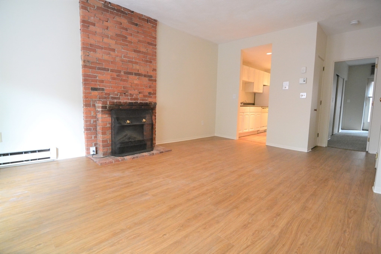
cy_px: 127
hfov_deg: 95.0
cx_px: 190
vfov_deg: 72.1
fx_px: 175
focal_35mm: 16
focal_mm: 11
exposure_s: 1/50
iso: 3200
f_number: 2.8
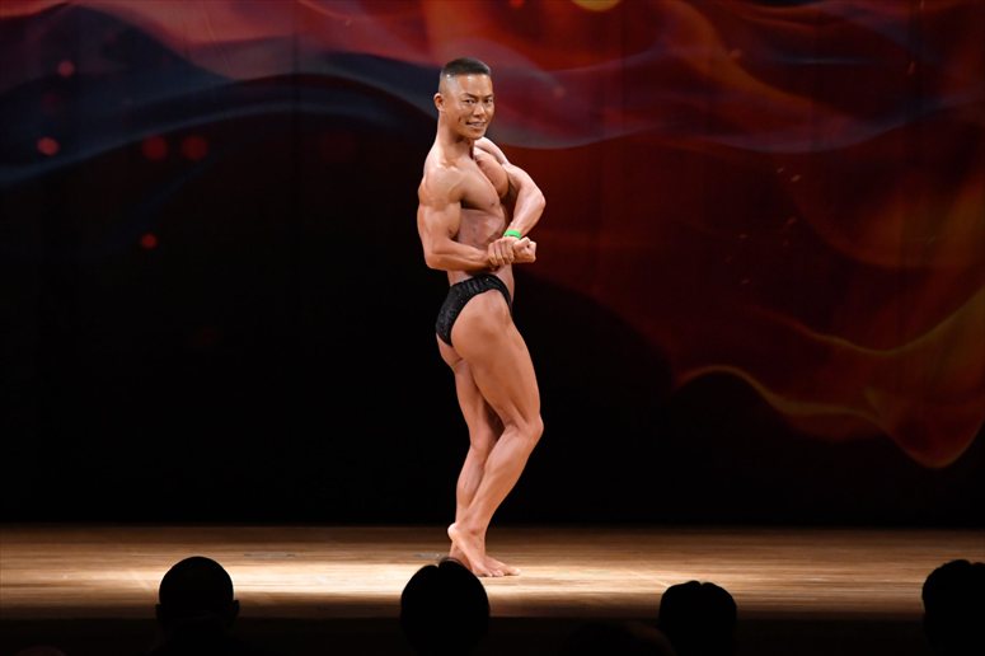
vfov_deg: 6.1
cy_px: 328
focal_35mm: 225
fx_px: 6153
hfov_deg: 9.2
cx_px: 492
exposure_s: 1/400
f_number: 5.6
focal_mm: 150
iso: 4000
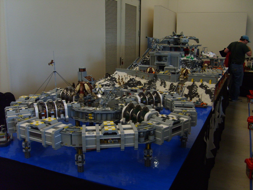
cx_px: 126
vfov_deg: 40.7
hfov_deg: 52.6
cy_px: 95
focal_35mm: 35
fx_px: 256
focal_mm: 5.8
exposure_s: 1/30
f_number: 2.8
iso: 100
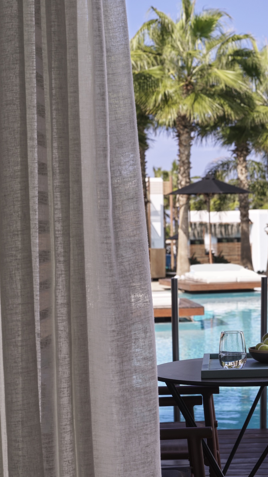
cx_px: 277
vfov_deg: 26.2
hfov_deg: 14.6
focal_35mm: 81
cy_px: 238
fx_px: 1023
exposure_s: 1/350
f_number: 11
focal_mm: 70
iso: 200
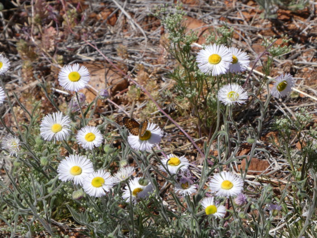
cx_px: 158
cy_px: 119
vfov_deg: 4.3
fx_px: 3178
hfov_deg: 5.7
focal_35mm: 347
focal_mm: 62.1
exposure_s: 1/500
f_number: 6
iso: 80
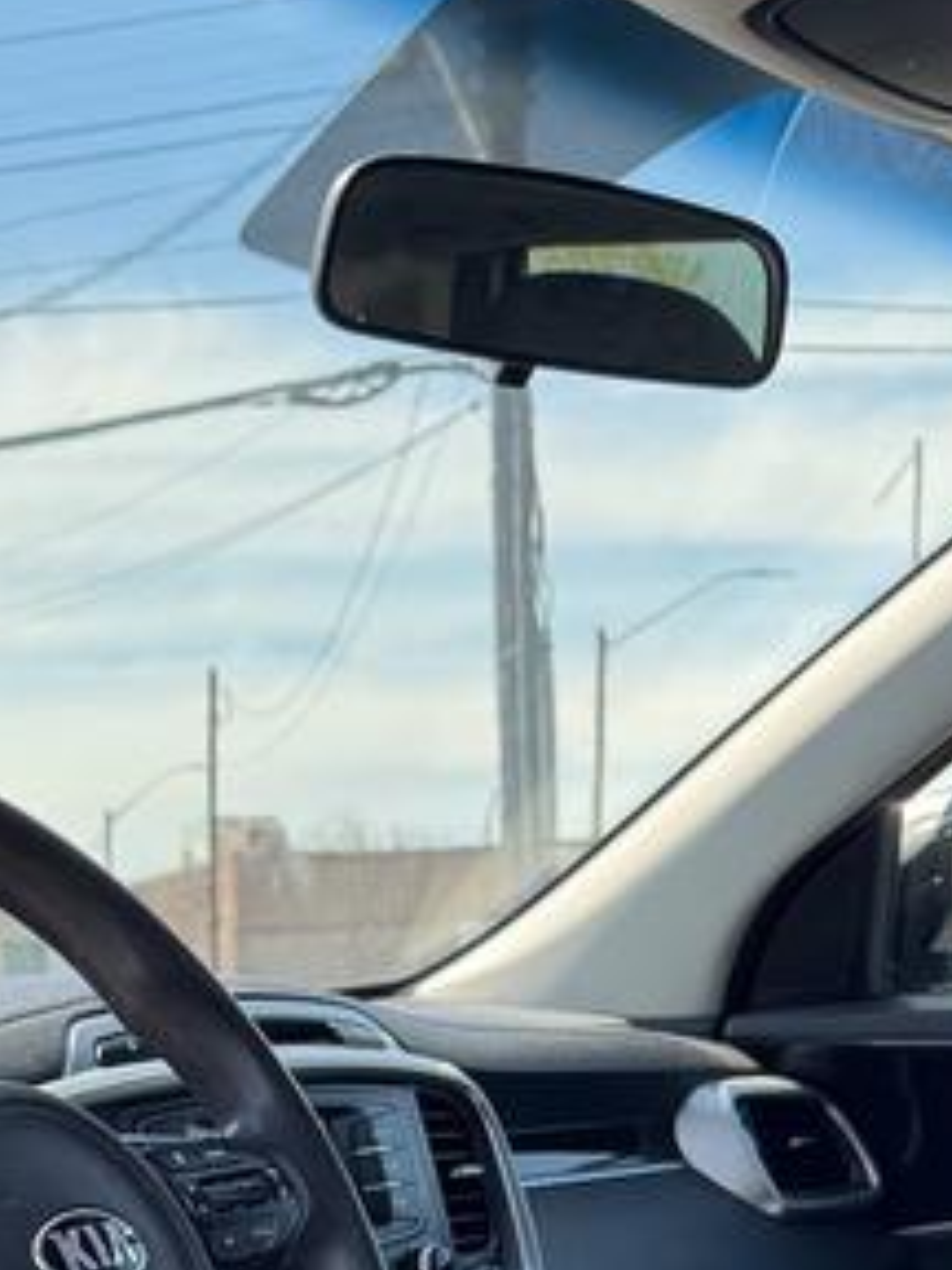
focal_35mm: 80
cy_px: 1698
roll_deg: +2.8
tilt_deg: -10.8
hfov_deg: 17.7
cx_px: -150
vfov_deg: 21.8
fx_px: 2934
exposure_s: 1/773
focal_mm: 6.76
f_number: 1.78
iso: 80
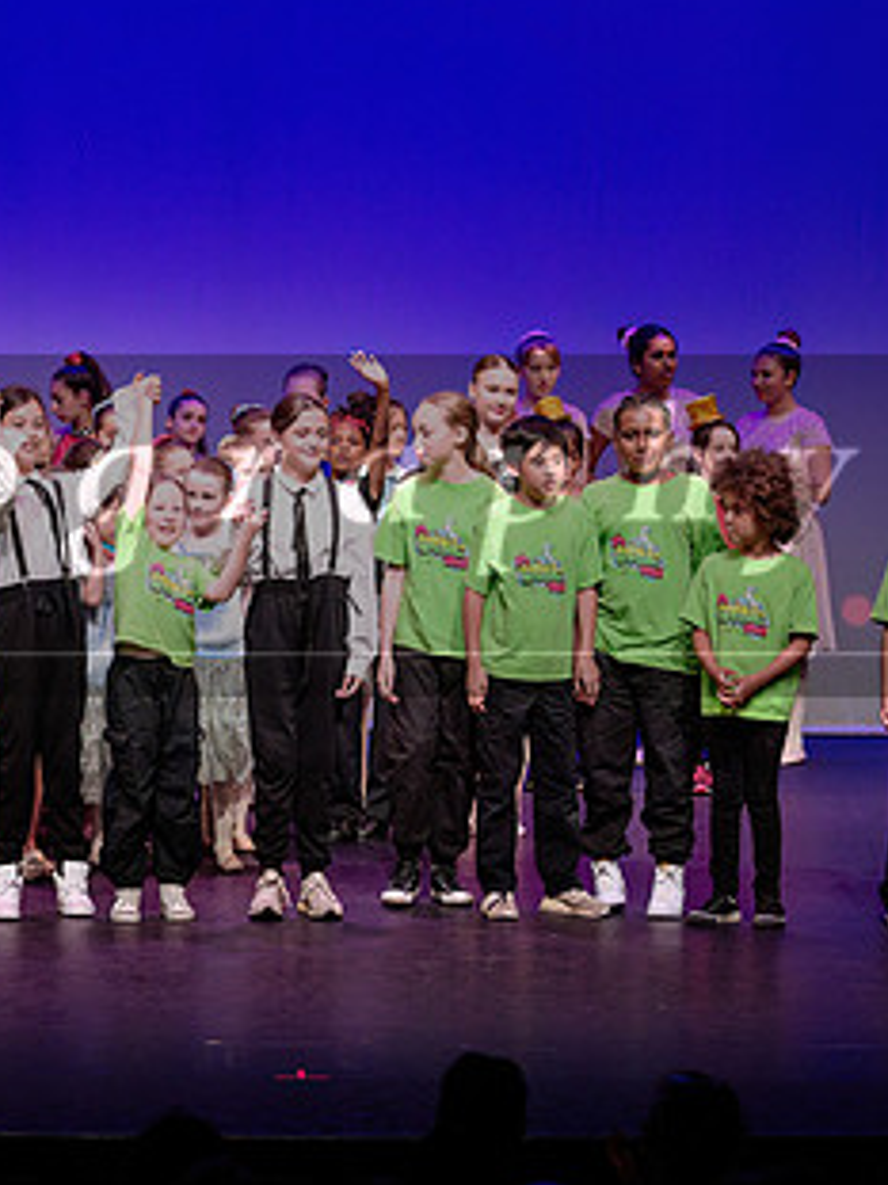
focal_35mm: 167
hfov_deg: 8.8
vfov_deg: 11.8
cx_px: 77
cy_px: 565
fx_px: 5716
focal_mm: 85
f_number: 2.8
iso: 1000
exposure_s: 1/640
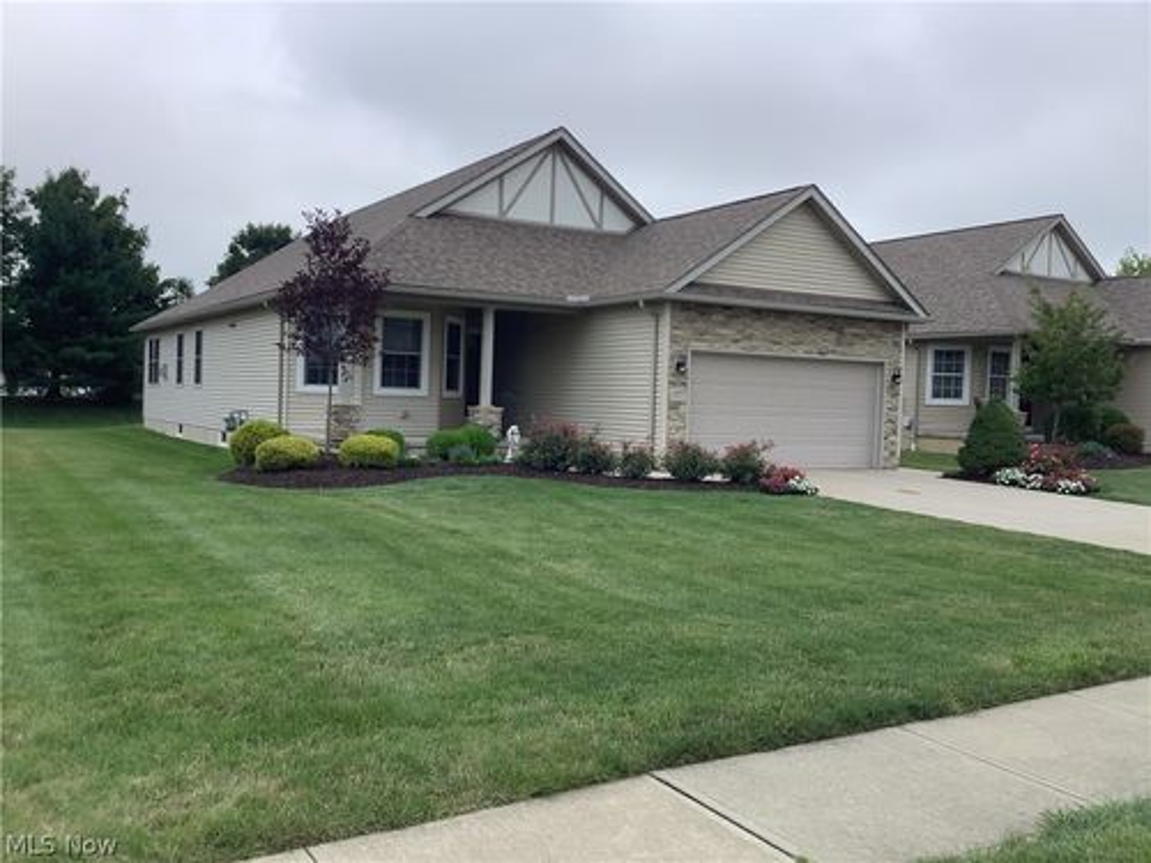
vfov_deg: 45.4
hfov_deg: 58.4
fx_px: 1031
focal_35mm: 31
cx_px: 576
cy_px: 432
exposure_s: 1/702
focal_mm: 3.3
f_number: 2.4
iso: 25
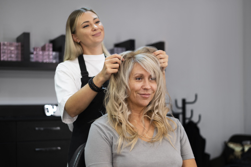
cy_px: 84
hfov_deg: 39.6
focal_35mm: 50
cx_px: 126
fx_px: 348
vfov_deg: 27.0
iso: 640
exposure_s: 1/320
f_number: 2.2
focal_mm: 50
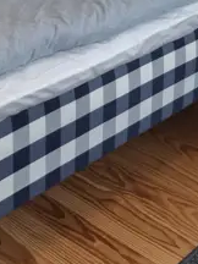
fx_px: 648
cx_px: 1
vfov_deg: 21.0
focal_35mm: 85
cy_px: -73
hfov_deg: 17.0
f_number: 1.8
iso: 100
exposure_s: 1/100
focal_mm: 5.54
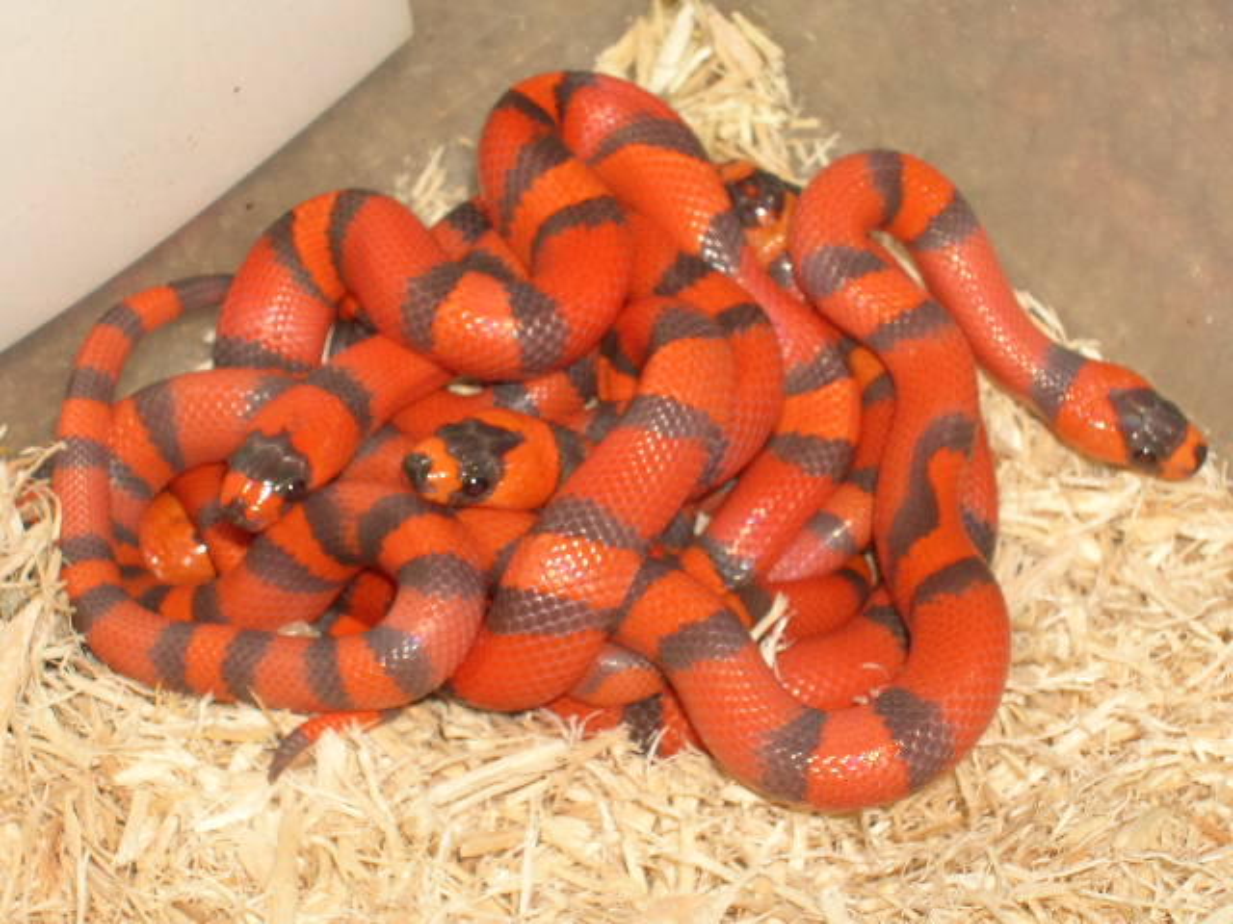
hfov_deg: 27.8
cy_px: 462
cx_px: 616
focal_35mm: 70
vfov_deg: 21.0
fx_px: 2493
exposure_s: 1/60.1
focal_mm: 11.7
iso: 50
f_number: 6.6
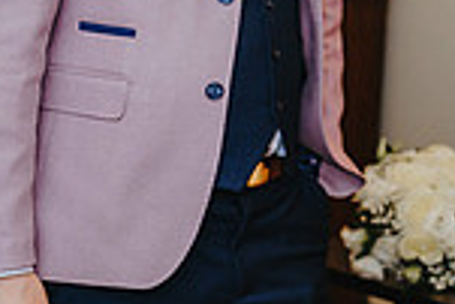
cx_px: 808
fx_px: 1847
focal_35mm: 146
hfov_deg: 12.8
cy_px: -138
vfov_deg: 9.2
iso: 640
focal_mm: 35
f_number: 2.2
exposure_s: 1/200
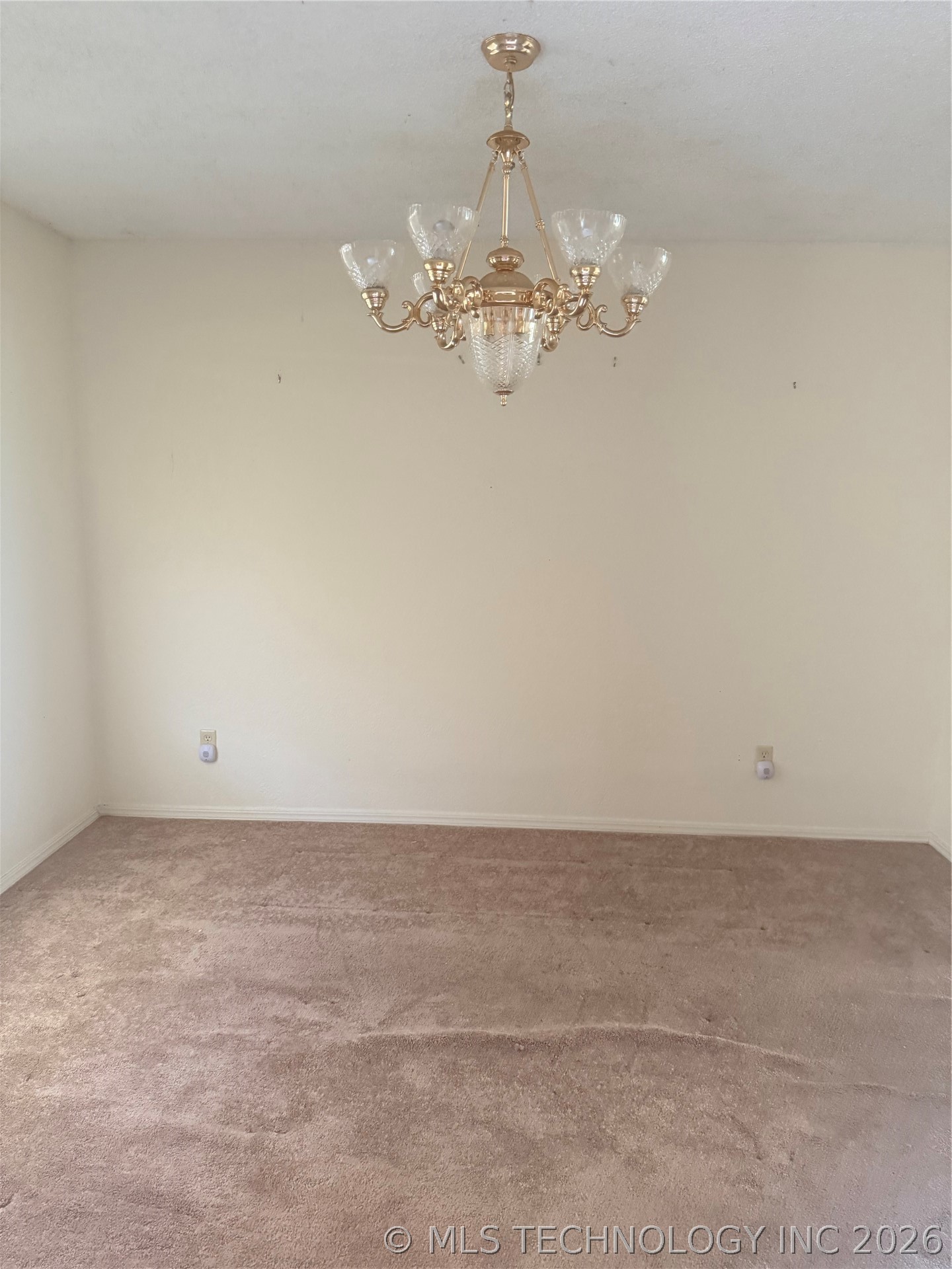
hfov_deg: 56.8
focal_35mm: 24
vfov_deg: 71.6
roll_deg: -1.5
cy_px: 634
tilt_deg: -9.4
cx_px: 476
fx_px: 880
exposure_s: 1/60
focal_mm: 6.76
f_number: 1.78
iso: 500
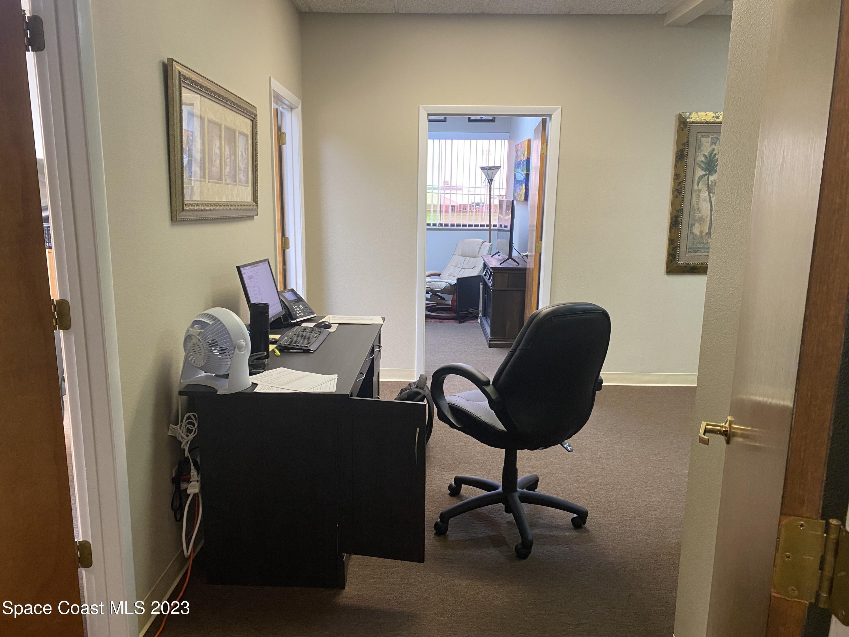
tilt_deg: -12.1
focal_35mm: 26
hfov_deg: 67.3
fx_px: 638
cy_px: 318
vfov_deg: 53.1
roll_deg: -0.3
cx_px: 424
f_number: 1.8
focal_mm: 4.25
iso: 250
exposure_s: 1/60
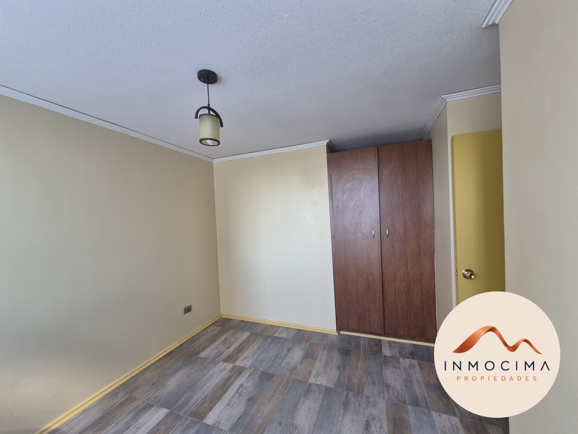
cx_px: 289
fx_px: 217
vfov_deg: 89.9
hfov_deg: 106.2
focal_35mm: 13
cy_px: 217
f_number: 2.2
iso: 100
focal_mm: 1.74
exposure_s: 1/50
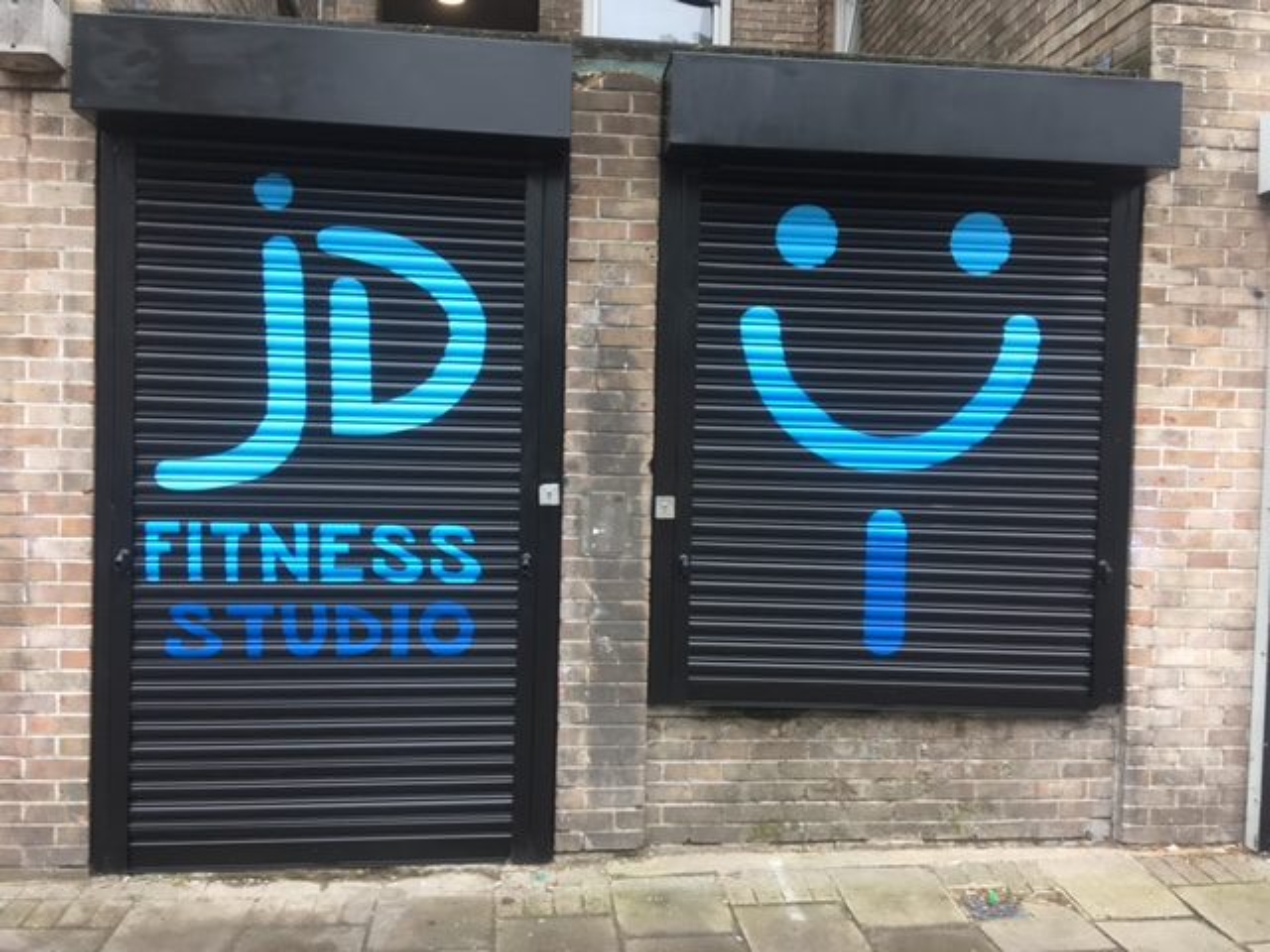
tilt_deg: -3.0
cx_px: 635
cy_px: 476
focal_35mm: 29
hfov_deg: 61.7
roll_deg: -1.0
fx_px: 1064
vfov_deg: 48.2
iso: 40
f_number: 2.2
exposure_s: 1/100
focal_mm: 4.15
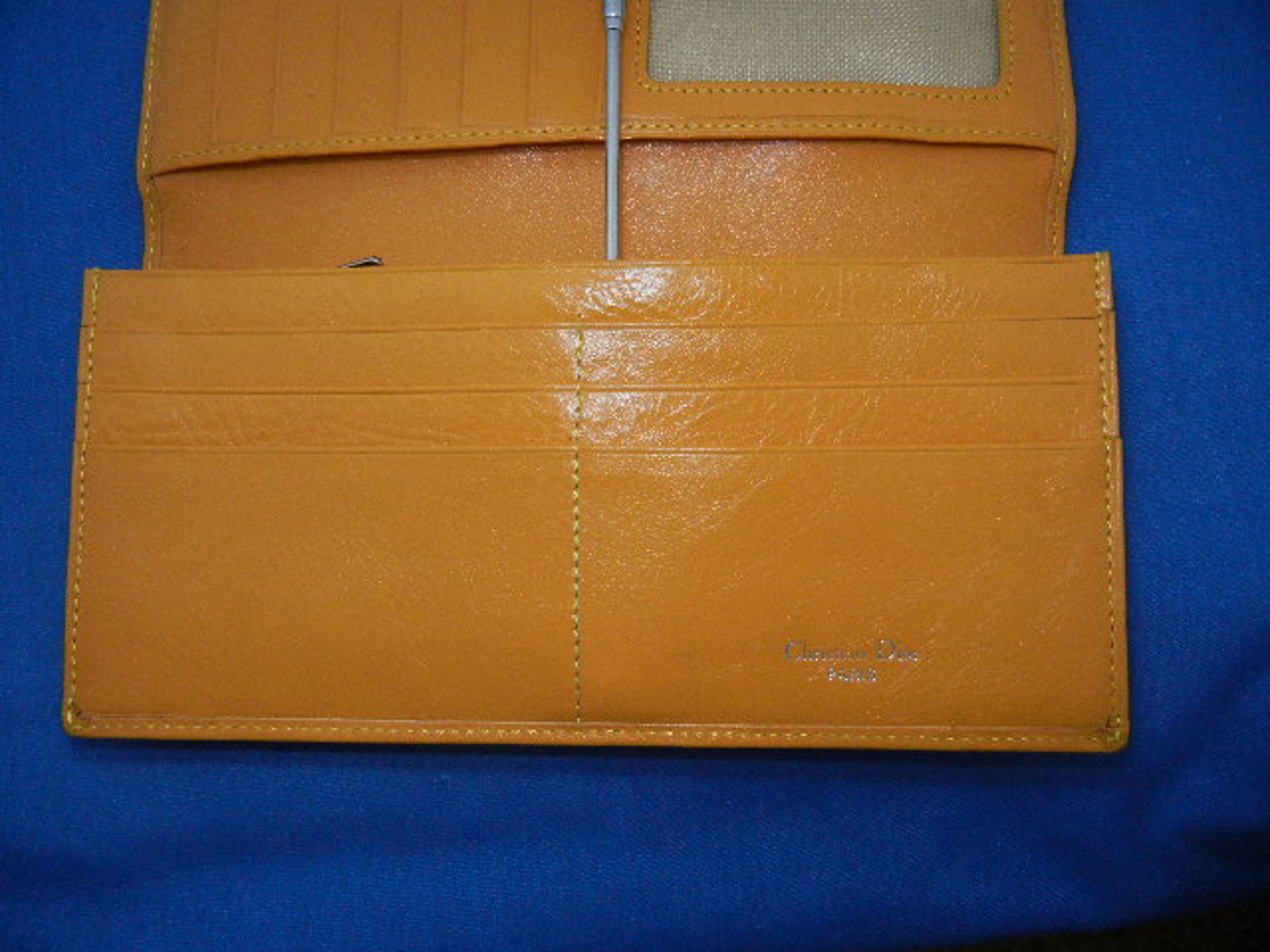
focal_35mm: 30
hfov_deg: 60.0
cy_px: 476
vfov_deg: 46.8
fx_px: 1101
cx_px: 635
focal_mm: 5.4
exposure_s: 1/30
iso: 547
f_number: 7
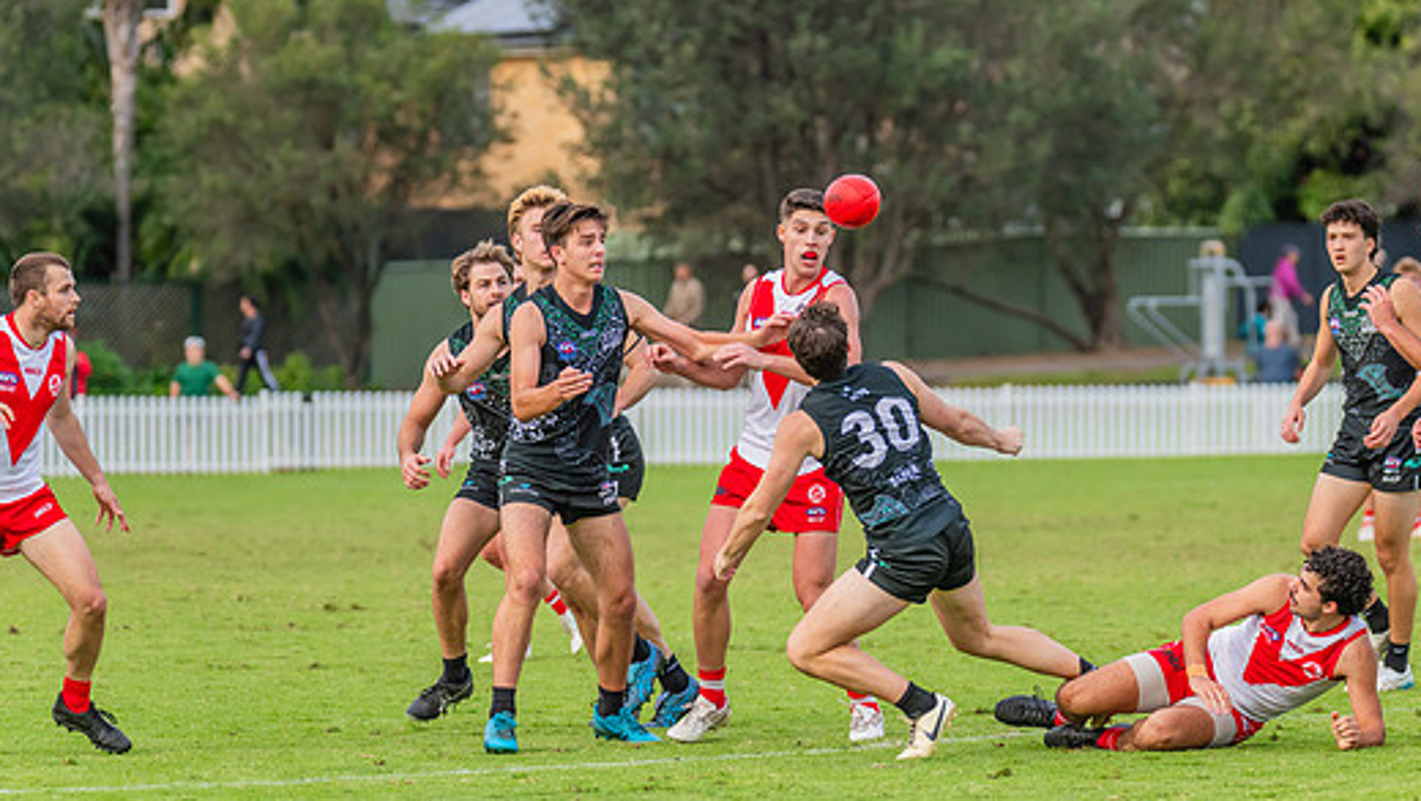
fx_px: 10592
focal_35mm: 281
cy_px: 284
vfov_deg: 4.3
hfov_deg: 7.7
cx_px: 760
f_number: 5
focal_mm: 240
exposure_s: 1/1600
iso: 800
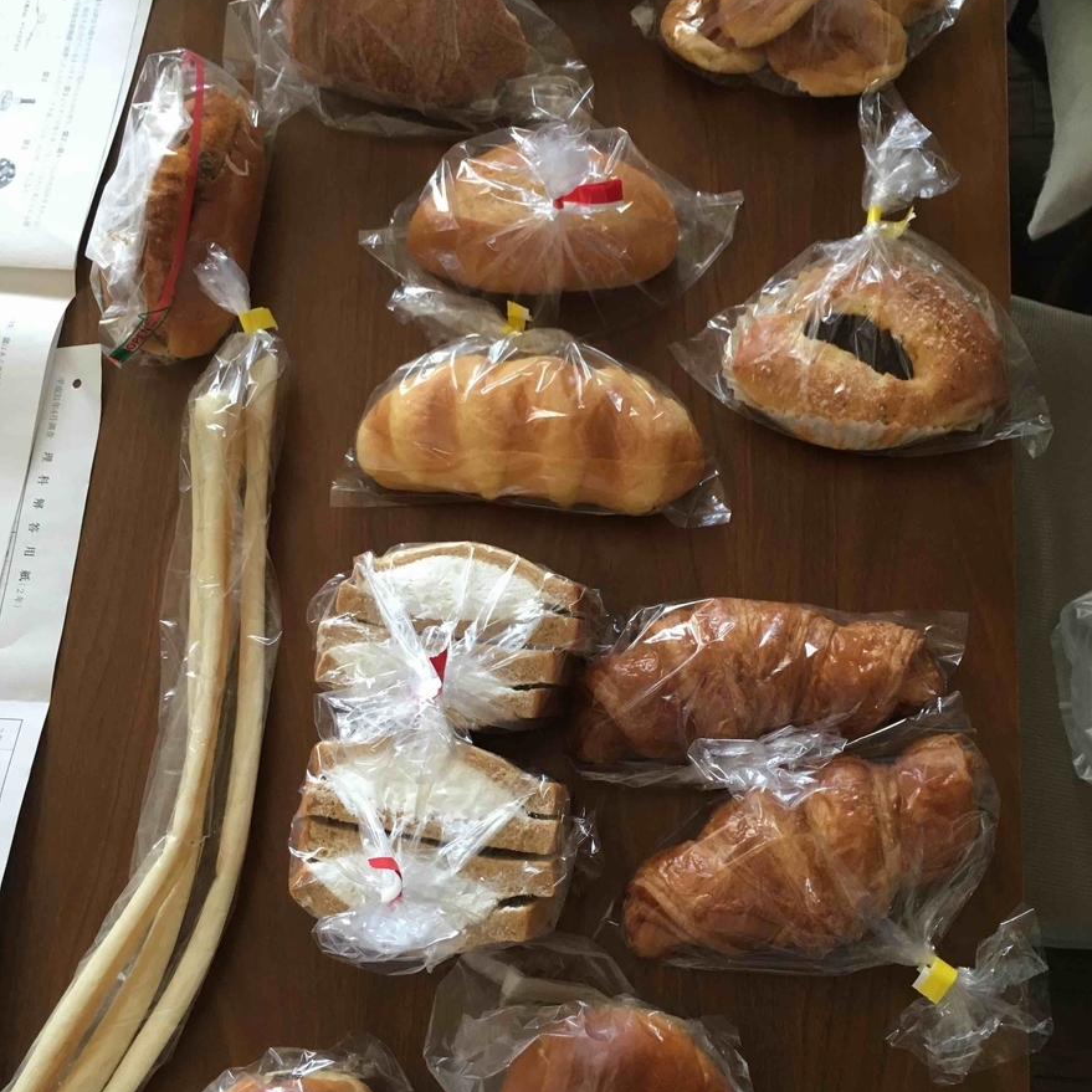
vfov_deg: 47.2
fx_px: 1249
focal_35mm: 35
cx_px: 558
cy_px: 589
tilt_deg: -74.3
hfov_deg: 47.2
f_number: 2.2
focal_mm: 4.15
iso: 100
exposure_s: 1/30
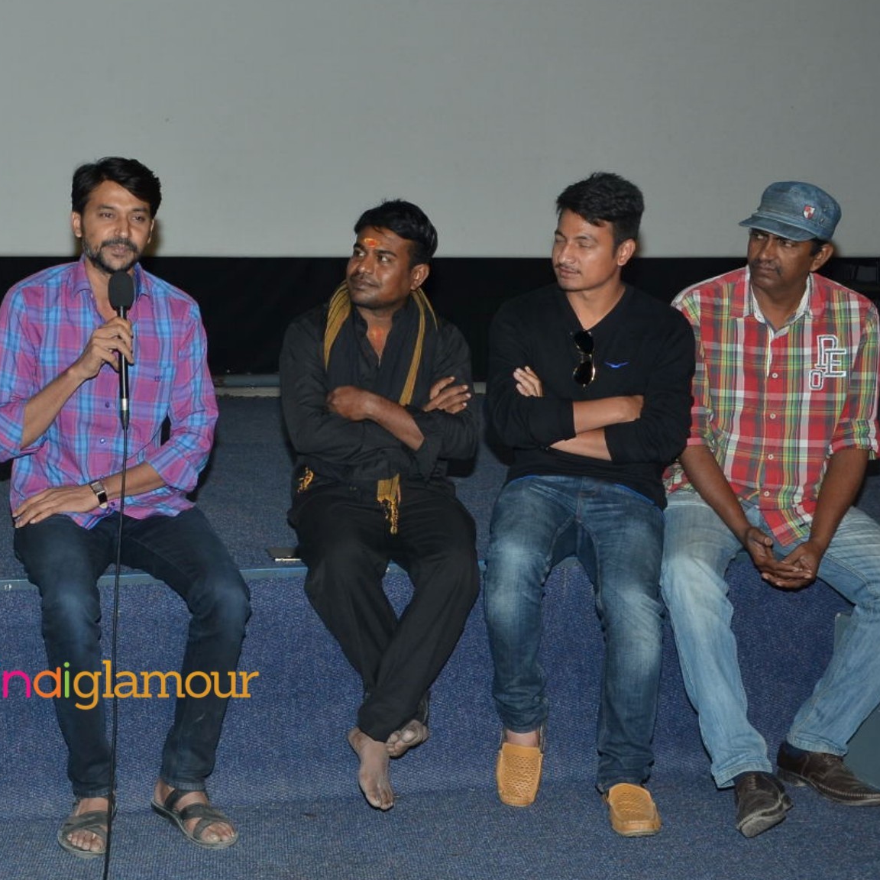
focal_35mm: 70
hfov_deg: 24.0
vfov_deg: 24.7
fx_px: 2013
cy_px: 455
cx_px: 89
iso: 500
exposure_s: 1/125
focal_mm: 28
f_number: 5.6
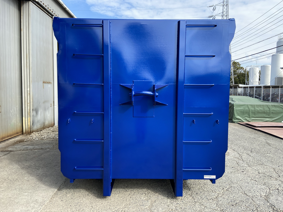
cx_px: 142
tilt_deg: -3.4
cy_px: 106
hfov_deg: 67.3
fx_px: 213
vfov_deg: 53.1
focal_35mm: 26
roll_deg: -0.9
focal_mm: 4.25
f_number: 1.8
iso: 32
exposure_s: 1/833
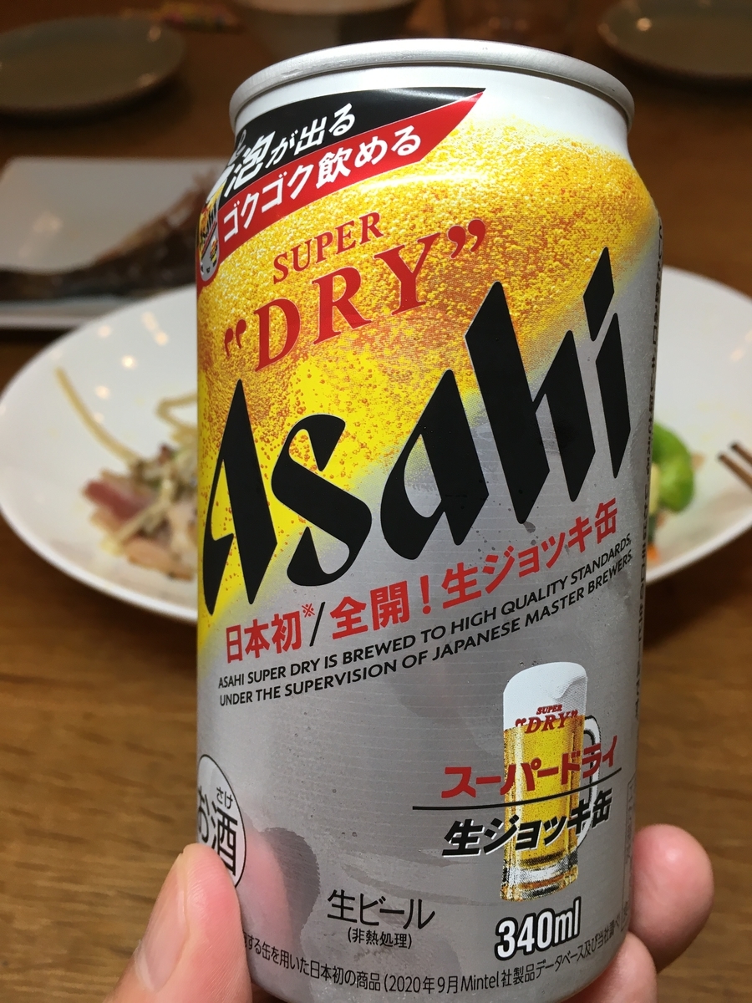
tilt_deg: -45.6
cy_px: 502
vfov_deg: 61.7
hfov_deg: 48.2
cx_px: 376
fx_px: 840
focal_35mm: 29
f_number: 2.2
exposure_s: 1/40
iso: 25
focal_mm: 4.15
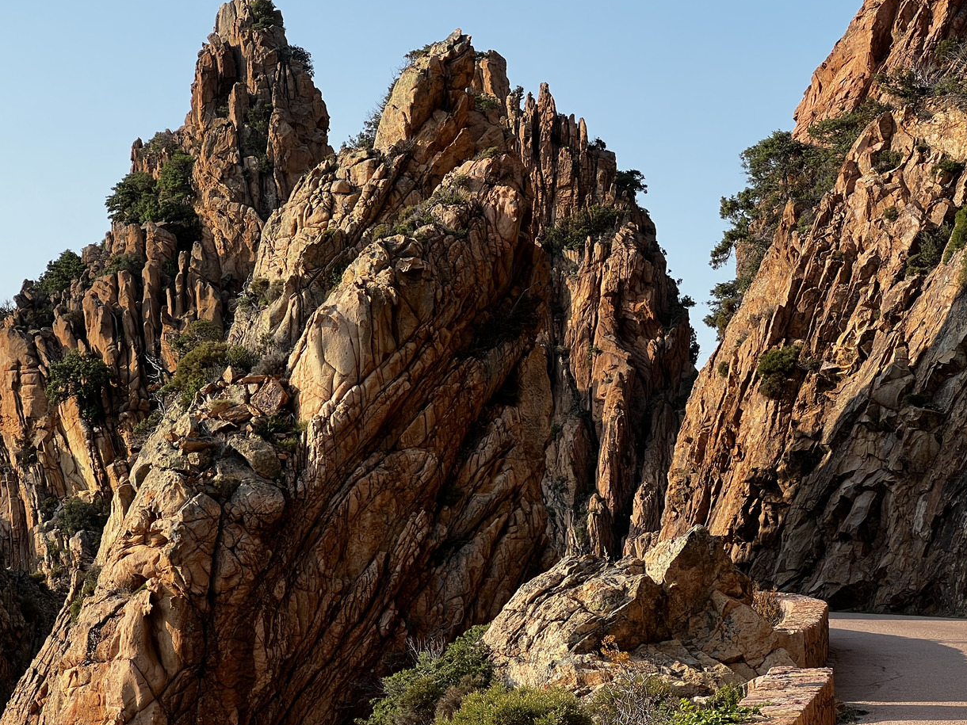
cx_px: 519
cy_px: 406
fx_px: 2821
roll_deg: -0.3
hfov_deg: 19.4
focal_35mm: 101
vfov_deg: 14.6
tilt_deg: +5.8
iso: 32
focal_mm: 9
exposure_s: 1/442
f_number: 2.8
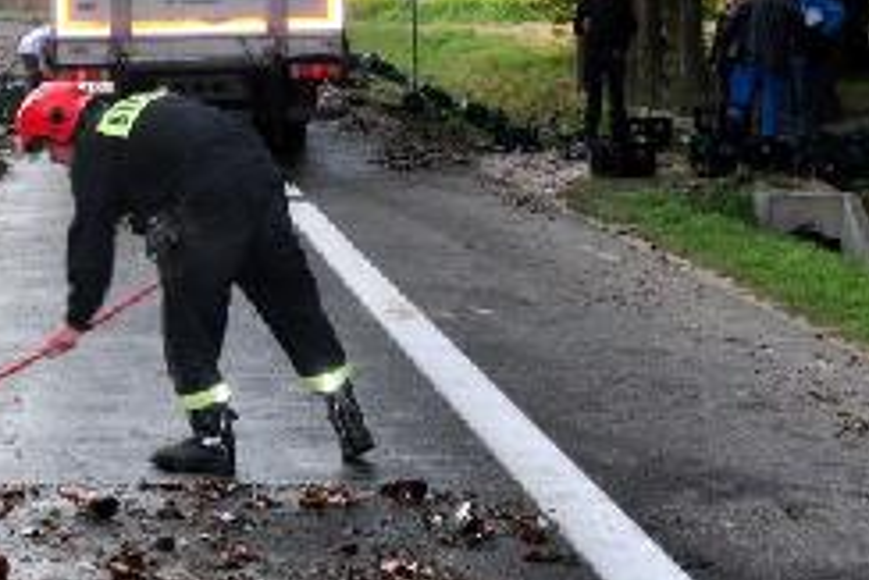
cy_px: 270
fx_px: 2077
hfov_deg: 23.0
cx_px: 78
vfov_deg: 15.9
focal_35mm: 86
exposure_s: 1/80
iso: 500
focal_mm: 28
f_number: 9
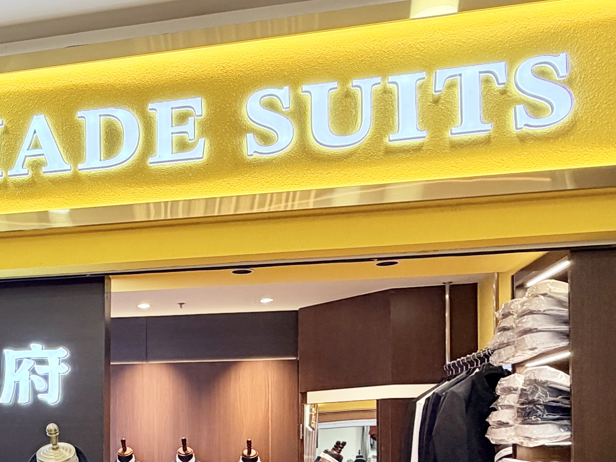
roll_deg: +0.1
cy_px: 483
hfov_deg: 40.4
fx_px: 712
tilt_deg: +0.5
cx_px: -13
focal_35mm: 40
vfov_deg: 32.5
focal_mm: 2.22
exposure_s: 1/100
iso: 80
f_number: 2.2
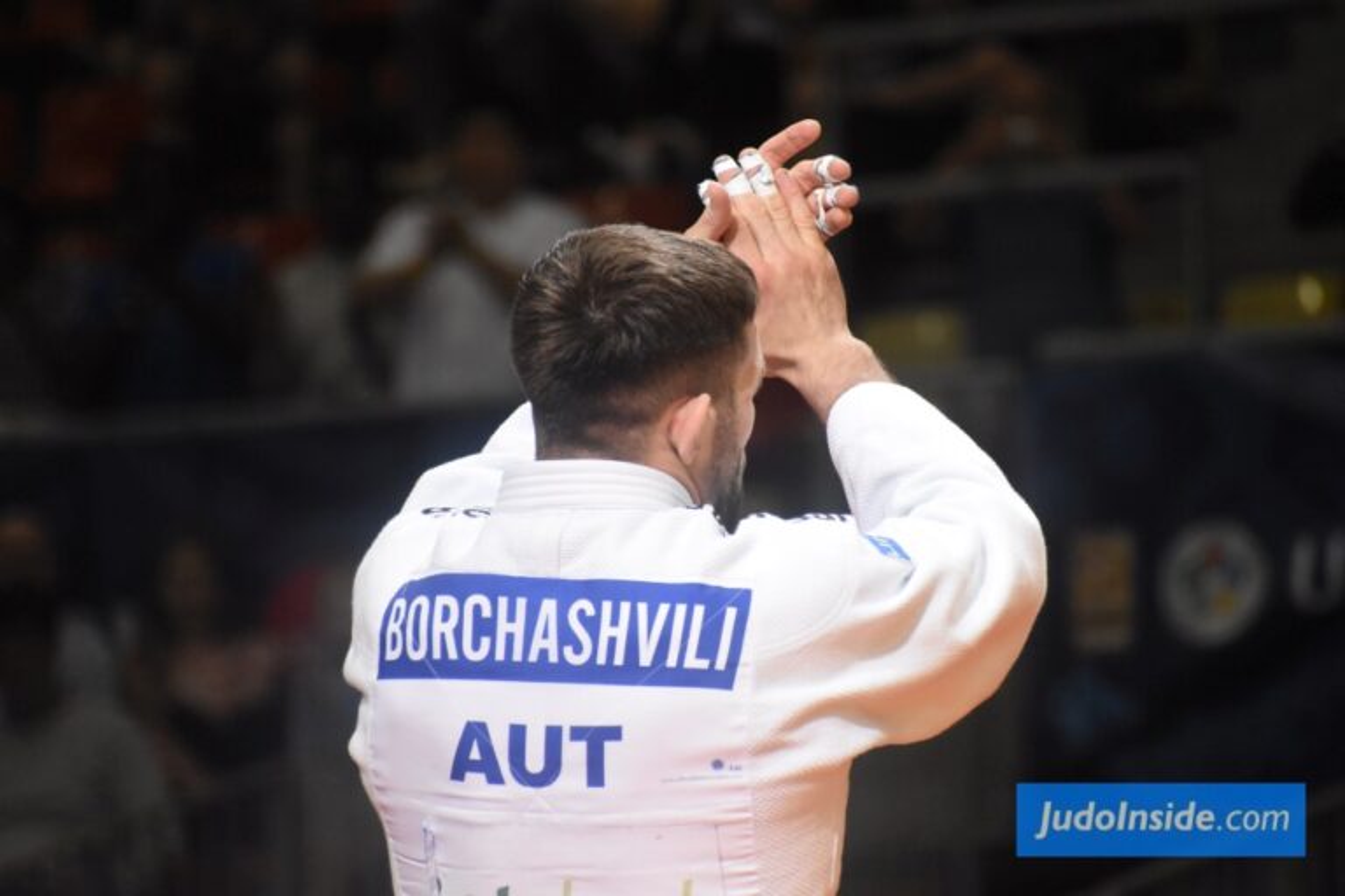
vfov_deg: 3.1
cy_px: 448
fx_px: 16811
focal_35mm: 450
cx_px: 672
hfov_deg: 4.6
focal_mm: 300
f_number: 6.3
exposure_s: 1/800
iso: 3200
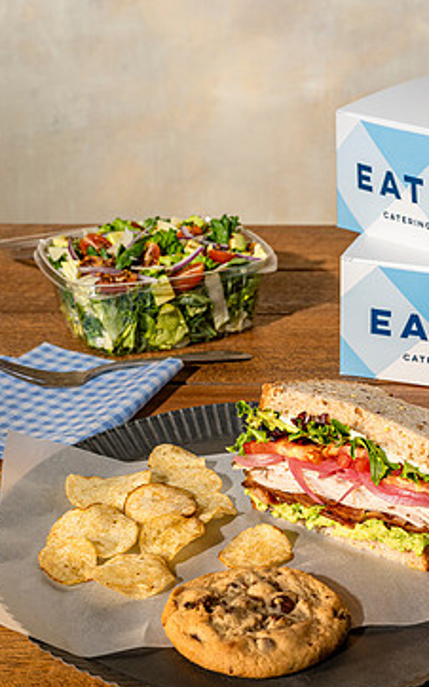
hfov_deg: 19.0
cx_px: 326
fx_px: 1273
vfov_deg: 30.2
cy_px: 318
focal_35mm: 68
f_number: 10
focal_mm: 50.8
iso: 250
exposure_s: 1/125
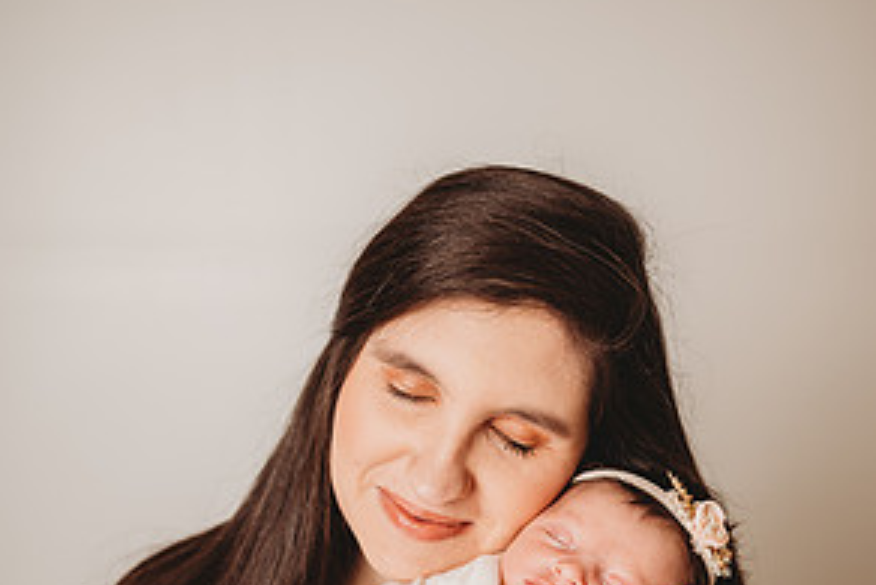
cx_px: 435
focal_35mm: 37
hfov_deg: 51.9
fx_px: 901
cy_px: 558
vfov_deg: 33.5
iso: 100
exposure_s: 1/160
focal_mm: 24
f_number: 2.5
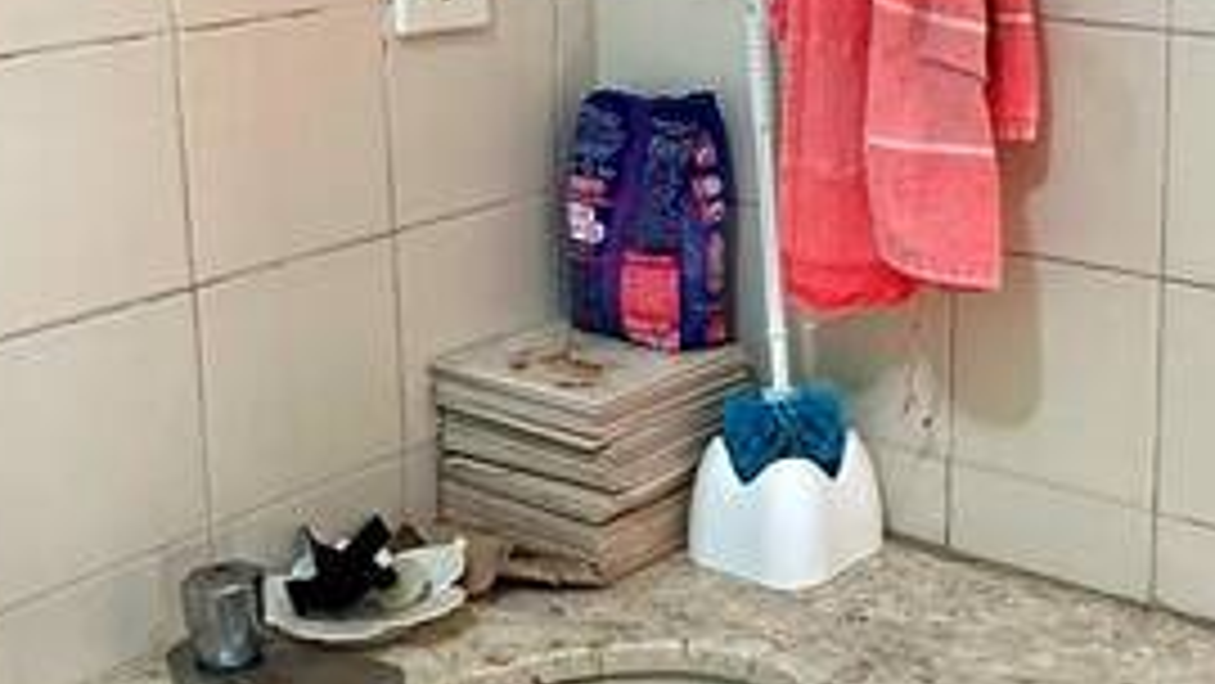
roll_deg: -1.2
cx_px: 963
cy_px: 130
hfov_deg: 33.4
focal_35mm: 61
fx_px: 1966
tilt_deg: -11.7
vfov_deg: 19.5
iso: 250
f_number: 2.2
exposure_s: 1/120
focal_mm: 2.22
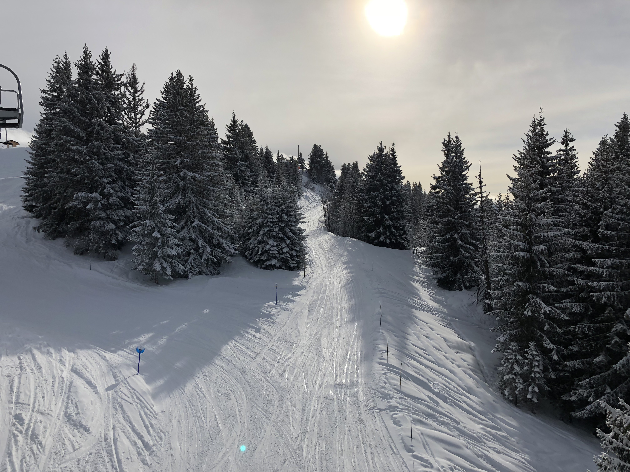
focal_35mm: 28
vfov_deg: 49.7
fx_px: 510
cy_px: 236
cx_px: 315
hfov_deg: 63.4
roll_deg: +1.0
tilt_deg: -1.3
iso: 25
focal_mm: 4
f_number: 1.8
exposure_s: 1/8000
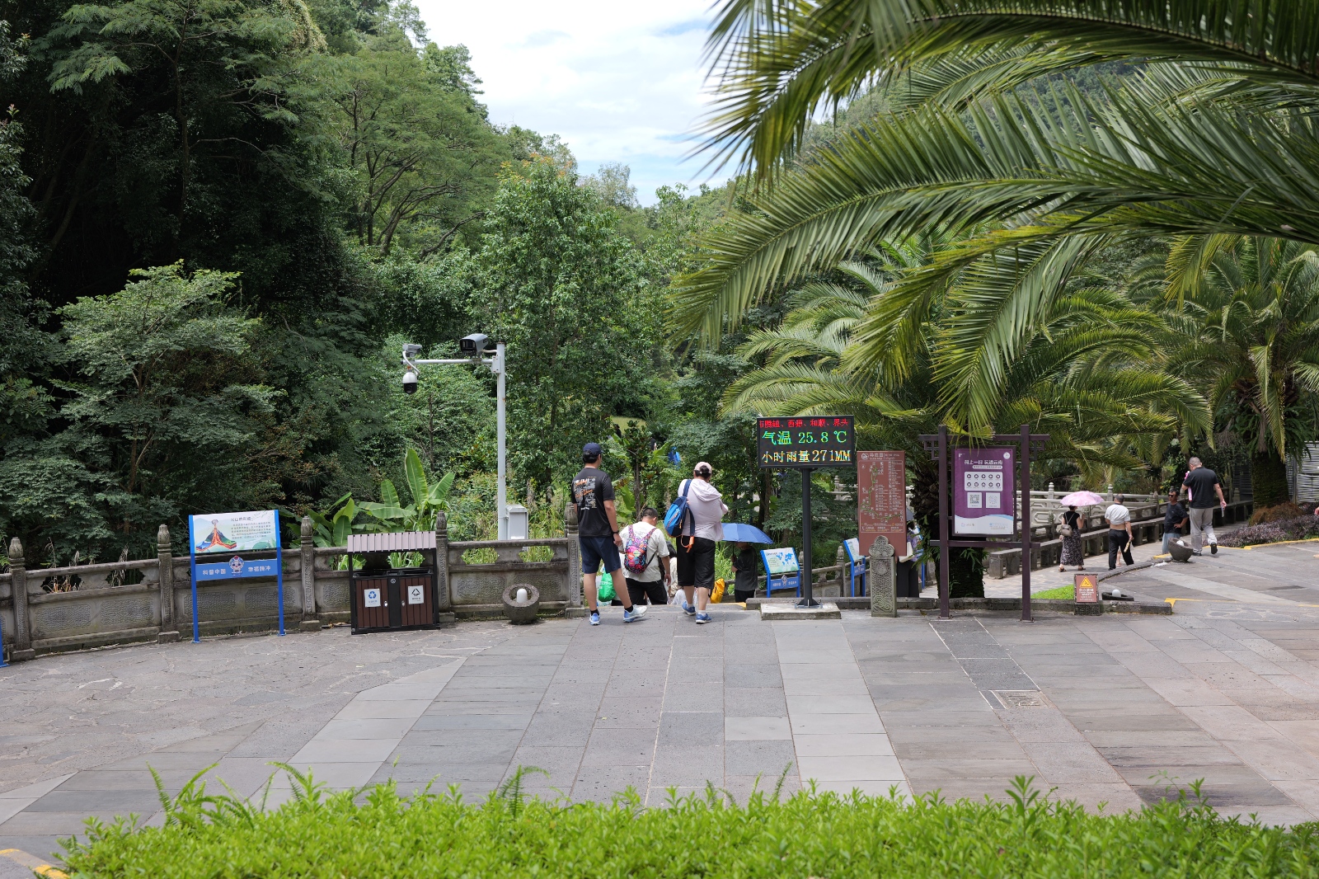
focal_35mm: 40
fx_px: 1465
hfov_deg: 48.5
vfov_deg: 33.4
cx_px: 660
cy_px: 440
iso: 100
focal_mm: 40
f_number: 4
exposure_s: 1/400
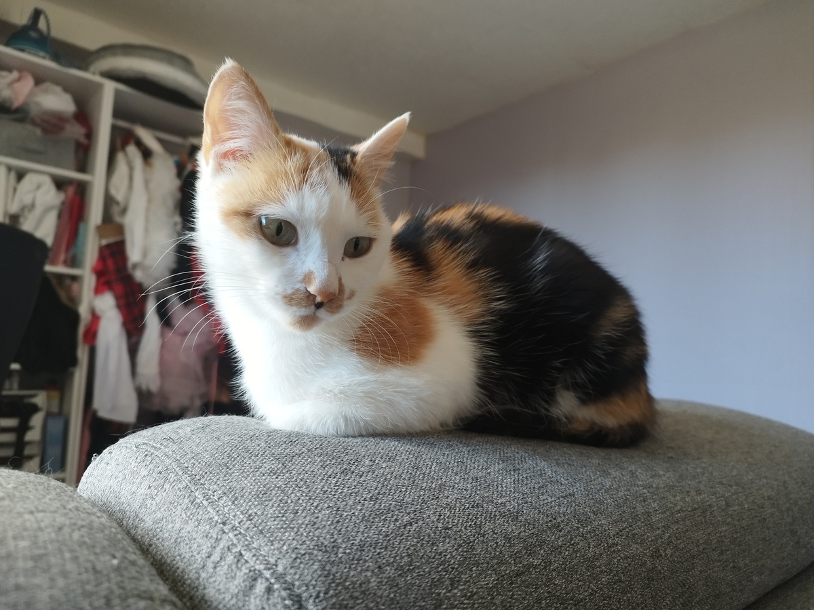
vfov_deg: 56.8
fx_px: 564
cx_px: 407
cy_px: 305
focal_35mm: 24
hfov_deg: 71.6
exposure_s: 1/50
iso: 320
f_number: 1.89
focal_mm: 5.89
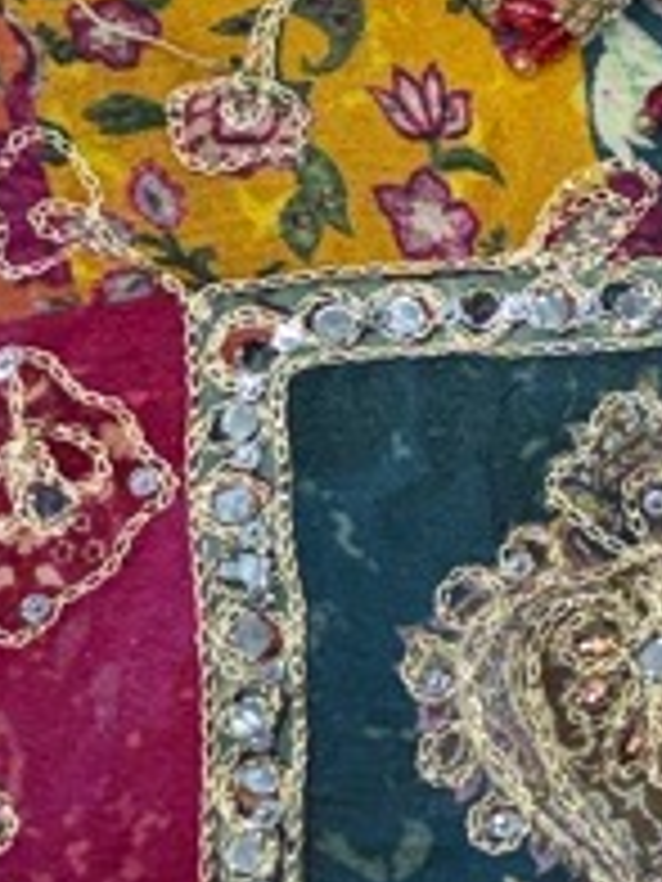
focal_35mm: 170
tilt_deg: -69.8
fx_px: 4335
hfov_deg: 8.0
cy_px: -342
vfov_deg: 11.3
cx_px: 1603
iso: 32
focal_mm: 5.96
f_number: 1.6
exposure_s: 1/140
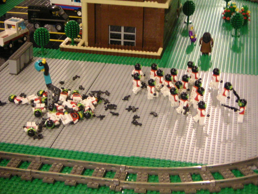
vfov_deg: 19.9
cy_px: 97
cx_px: 129
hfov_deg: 26.3
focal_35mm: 74
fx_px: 552
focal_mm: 9.6
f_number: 3.4
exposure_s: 1/20
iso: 400
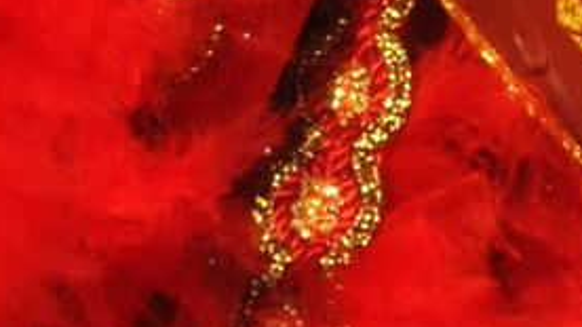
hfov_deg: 1.3
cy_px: -388
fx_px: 26357
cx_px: 1113
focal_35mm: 1709
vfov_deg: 0.7
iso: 1600
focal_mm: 125
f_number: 5.6
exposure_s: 1/3200
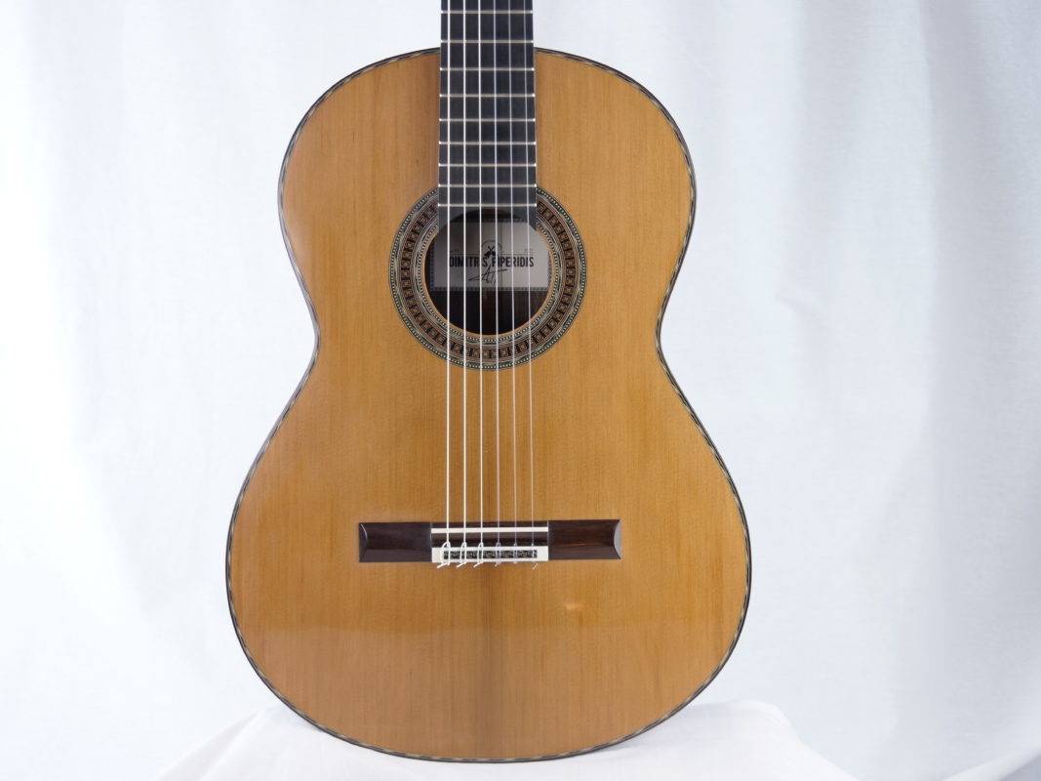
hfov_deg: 38.2
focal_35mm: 50
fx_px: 1503
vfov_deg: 29.1
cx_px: 520
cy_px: 390
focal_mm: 25
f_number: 4.7
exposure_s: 1/60
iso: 400
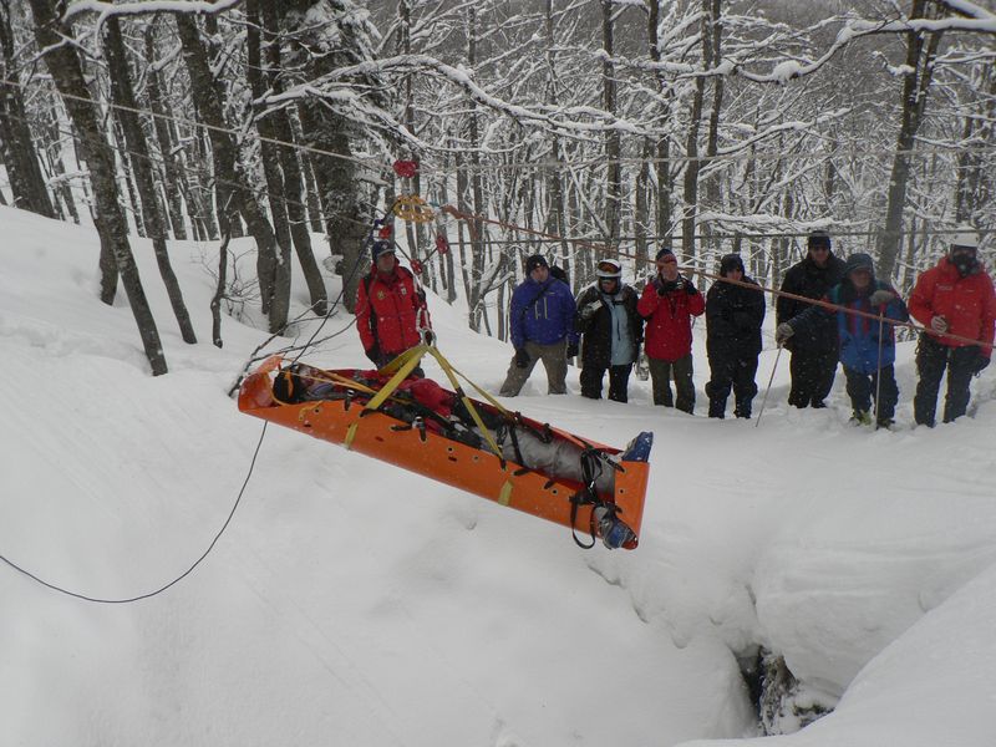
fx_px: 1036
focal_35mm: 36
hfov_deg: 51.4
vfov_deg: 39.7
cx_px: 498
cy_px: 374
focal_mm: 6
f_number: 4
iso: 100
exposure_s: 1/400
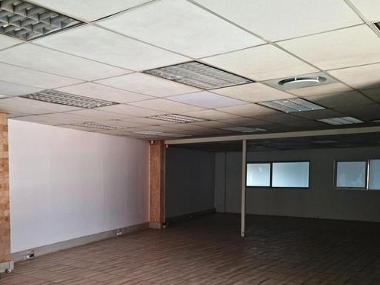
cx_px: 131
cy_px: 195
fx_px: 406
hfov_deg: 49.4
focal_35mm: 37
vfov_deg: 38.2
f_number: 1.8
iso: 160
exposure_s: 1/50
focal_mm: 5.54
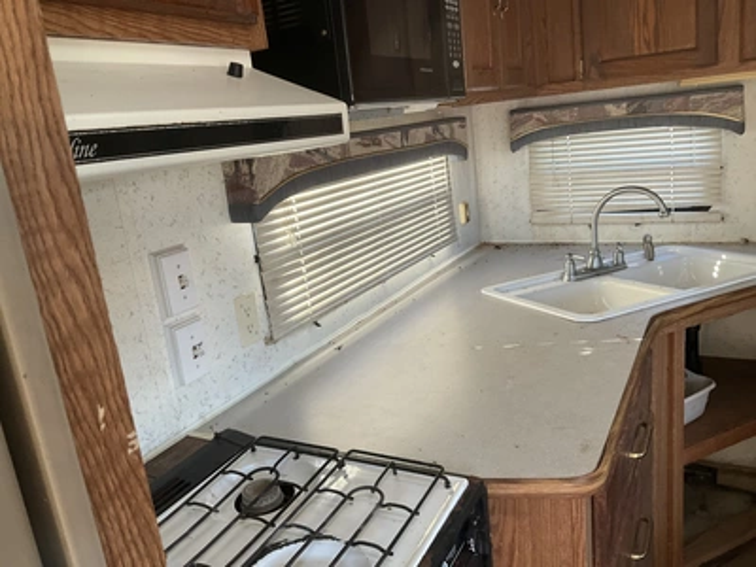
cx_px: 378
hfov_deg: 61.7
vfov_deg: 48.2
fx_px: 633
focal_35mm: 29
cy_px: 284
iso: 64
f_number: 1.8
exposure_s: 1/67
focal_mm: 3
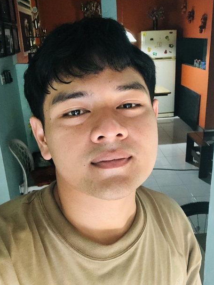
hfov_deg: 38.7
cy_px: 159
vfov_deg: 50.0
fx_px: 304
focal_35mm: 37
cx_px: 112
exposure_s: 1/30
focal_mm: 2.87
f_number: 2.2
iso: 320
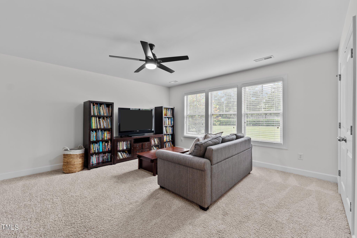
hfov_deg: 104.3
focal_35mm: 14
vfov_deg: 81.2
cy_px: 119
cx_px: 178
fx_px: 139
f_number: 7.1
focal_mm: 14
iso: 200
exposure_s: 1/3
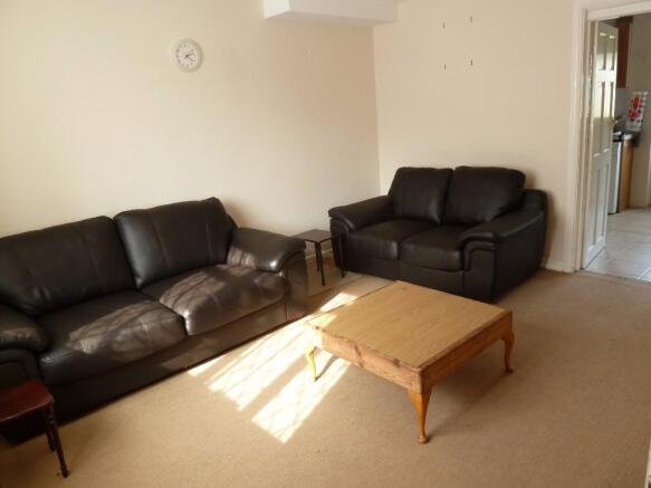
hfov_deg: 69.4
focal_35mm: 25
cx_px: 326
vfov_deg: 54.9
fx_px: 470
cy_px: 244
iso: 200
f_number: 3.3
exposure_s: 1/30
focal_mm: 4.1
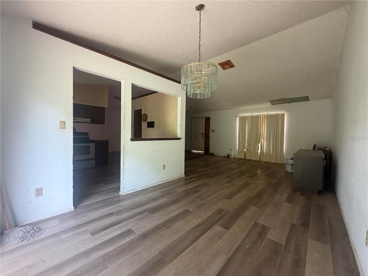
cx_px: 184
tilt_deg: -1.8
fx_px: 149
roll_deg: -1.2
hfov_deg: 102.1
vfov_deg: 85.7
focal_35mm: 14
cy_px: 138
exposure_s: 1/88
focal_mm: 2.22
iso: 320
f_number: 2.2
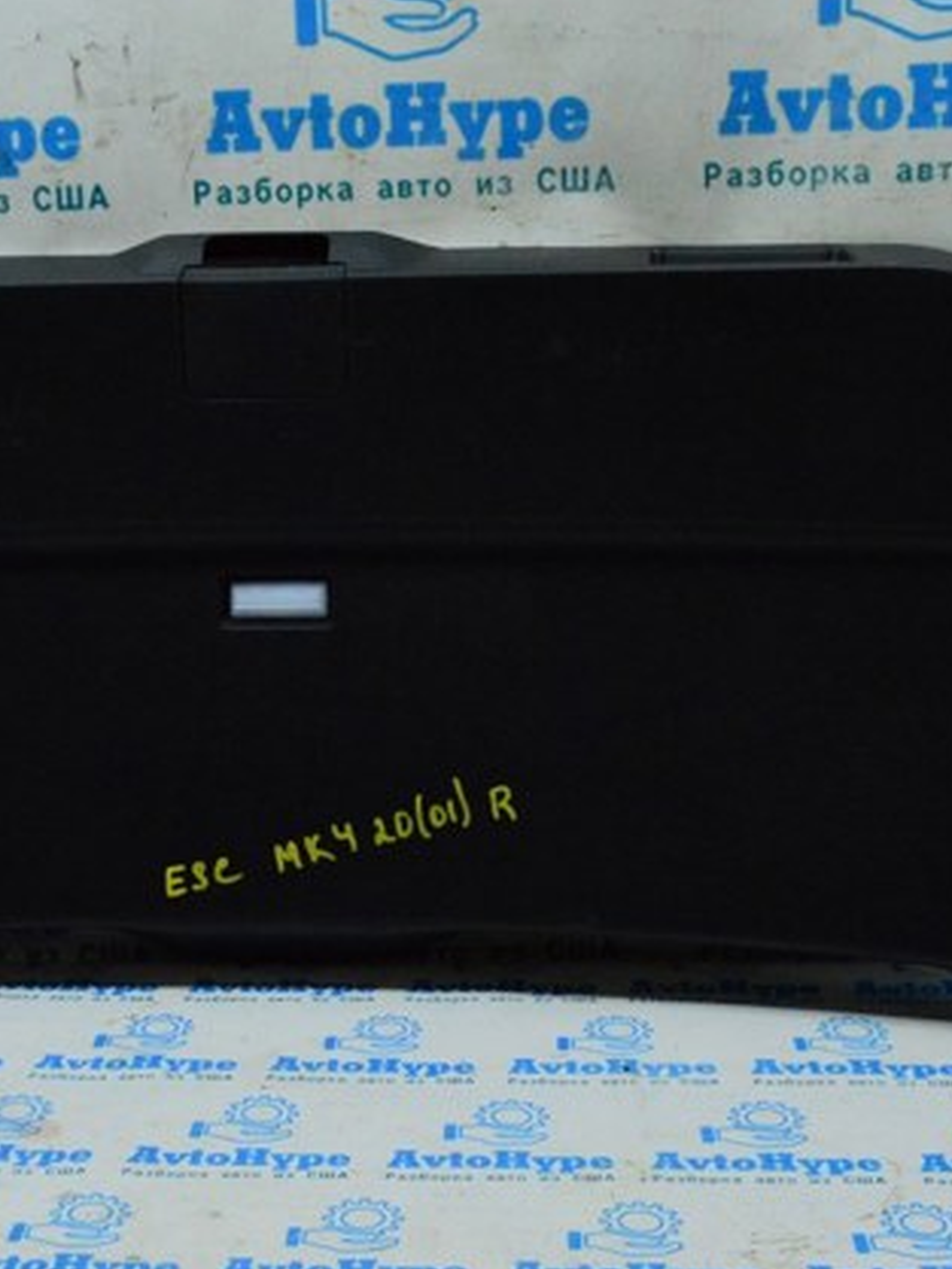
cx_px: 289
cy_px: 631
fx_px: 2189
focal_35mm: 60
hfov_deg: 24.4
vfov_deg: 32.3
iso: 6400
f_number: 6.3
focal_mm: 27
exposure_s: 1/640
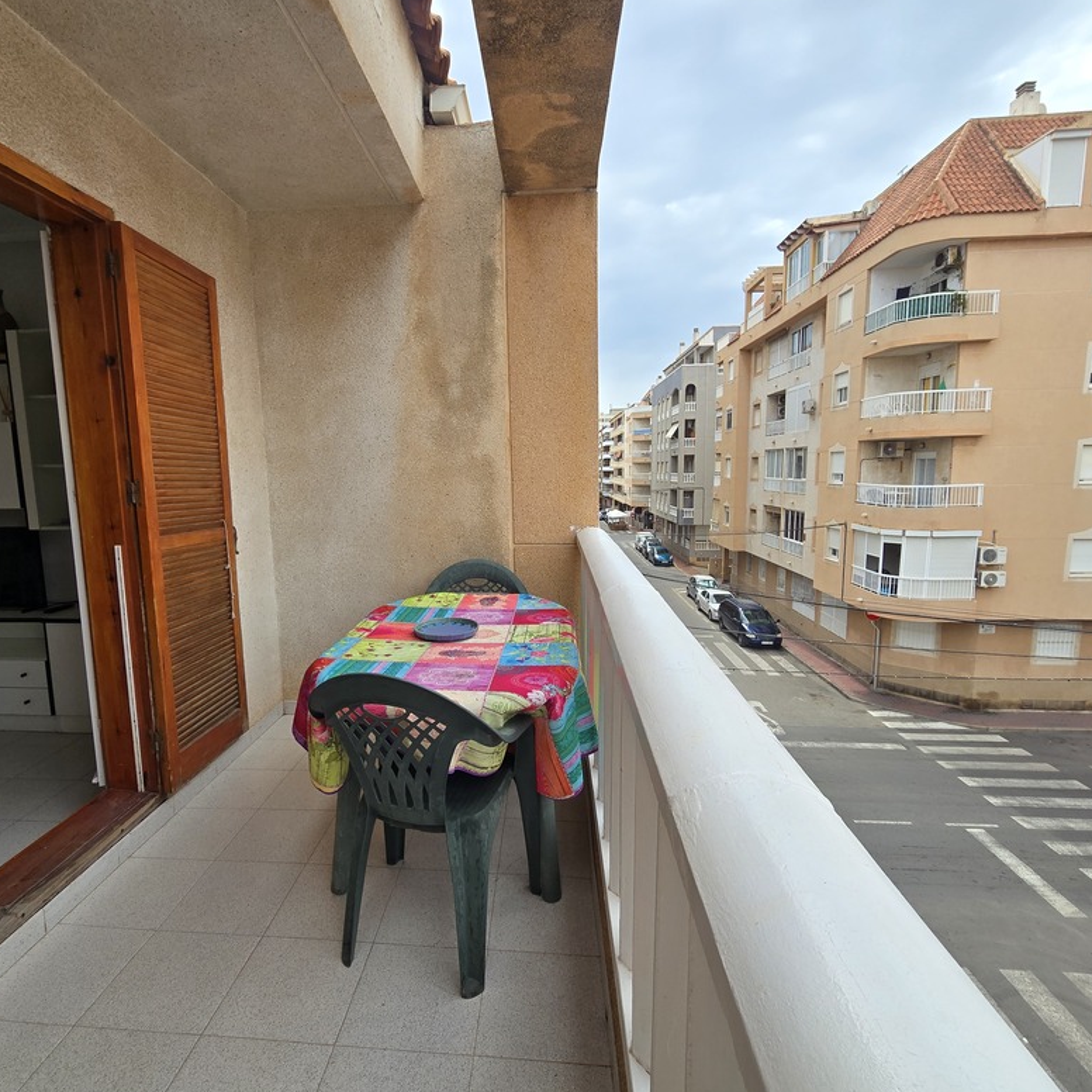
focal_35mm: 16
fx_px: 571
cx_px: 494
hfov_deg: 87.2
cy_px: 554
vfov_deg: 87.4
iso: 50
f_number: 2.2
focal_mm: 2.2
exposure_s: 1/902
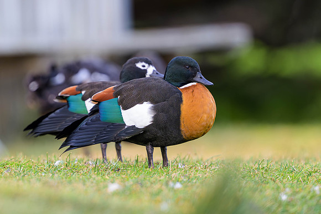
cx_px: 168
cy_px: 113
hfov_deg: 2.3
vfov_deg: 1.6
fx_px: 7876
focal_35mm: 884
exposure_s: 1/320
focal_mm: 400
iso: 250
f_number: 2.8
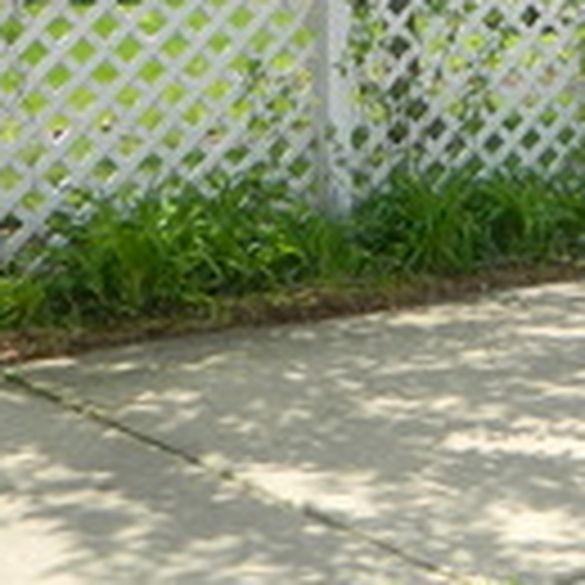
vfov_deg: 15.6
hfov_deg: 15.3
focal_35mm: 109
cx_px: 752
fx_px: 2084
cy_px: -50
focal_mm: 4.5
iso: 110
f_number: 3.1
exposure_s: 1/640
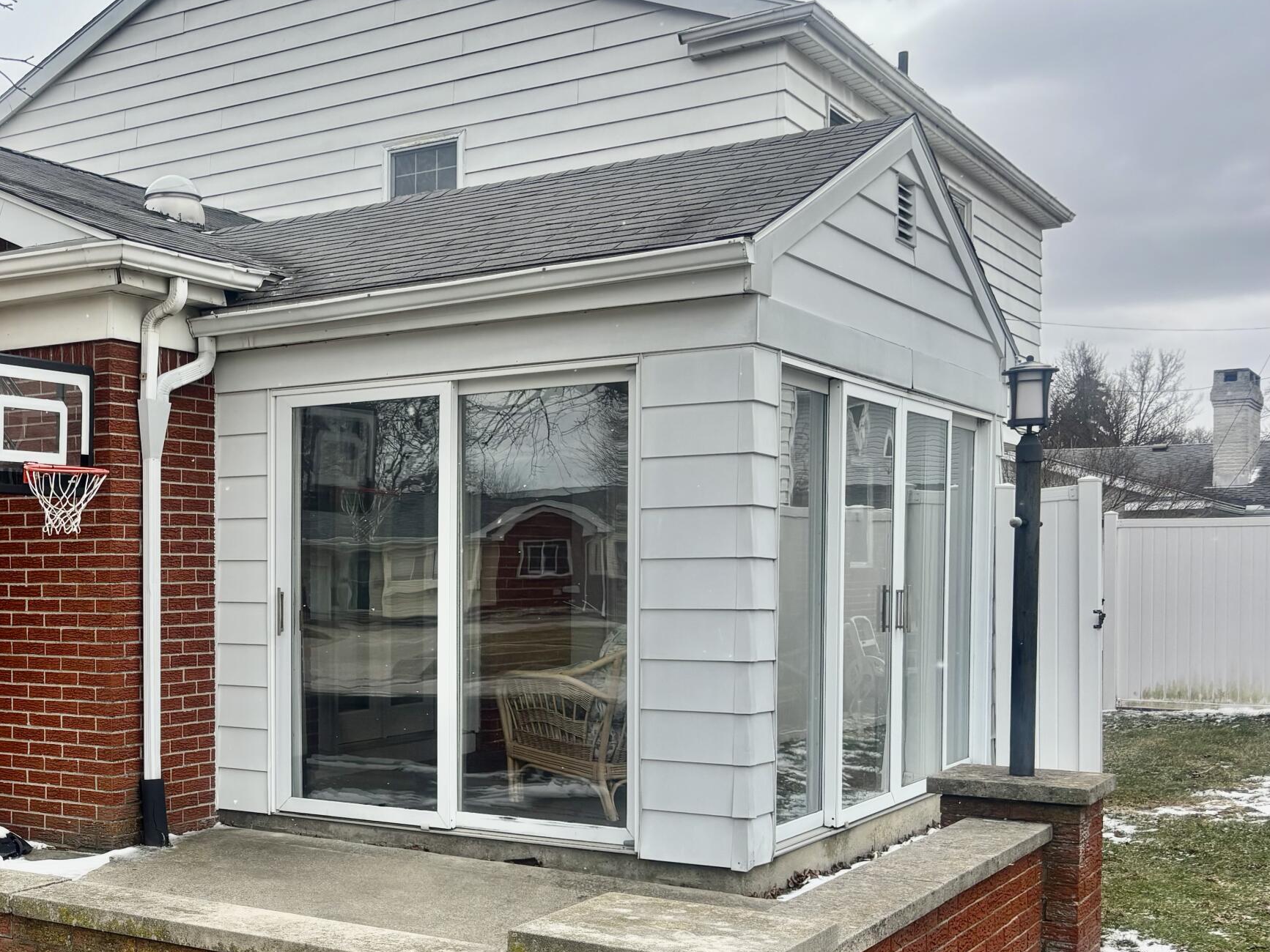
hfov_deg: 39.6
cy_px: 631
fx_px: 1651
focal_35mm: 45
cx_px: 172
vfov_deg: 31.9
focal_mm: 5.96
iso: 50
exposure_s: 1/1263
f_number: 1.6
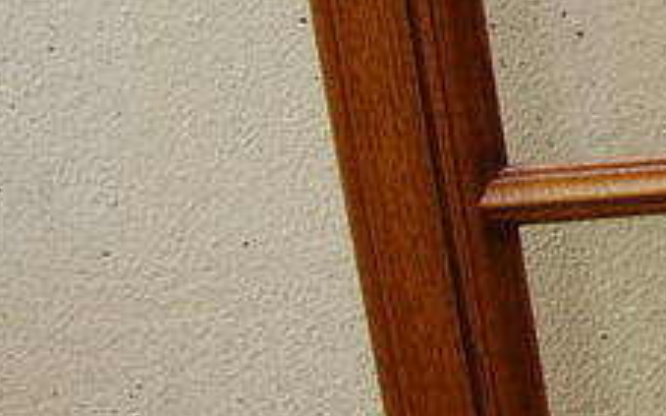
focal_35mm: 135
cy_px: -158
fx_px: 2449
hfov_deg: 13.4
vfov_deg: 9.5
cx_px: 1311
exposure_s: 1/125
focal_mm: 20
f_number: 5.6
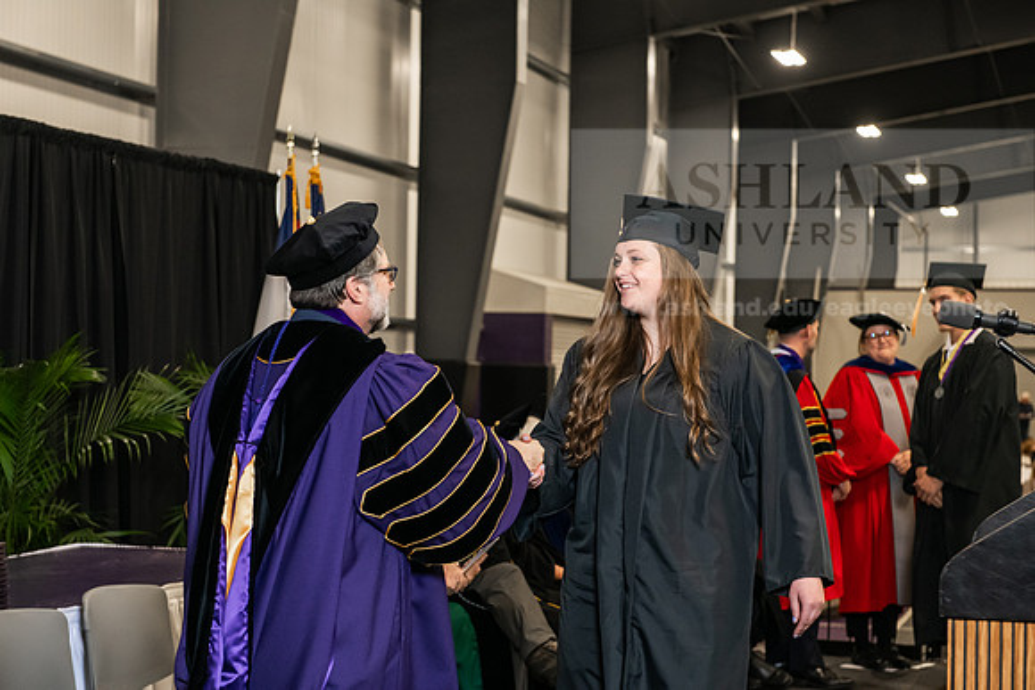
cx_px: 518
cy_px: 345
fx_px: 2013
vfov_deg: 19.5
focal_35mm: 70
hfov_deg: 28.8
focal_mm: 70
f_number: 5
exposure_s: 1/200
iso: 2500
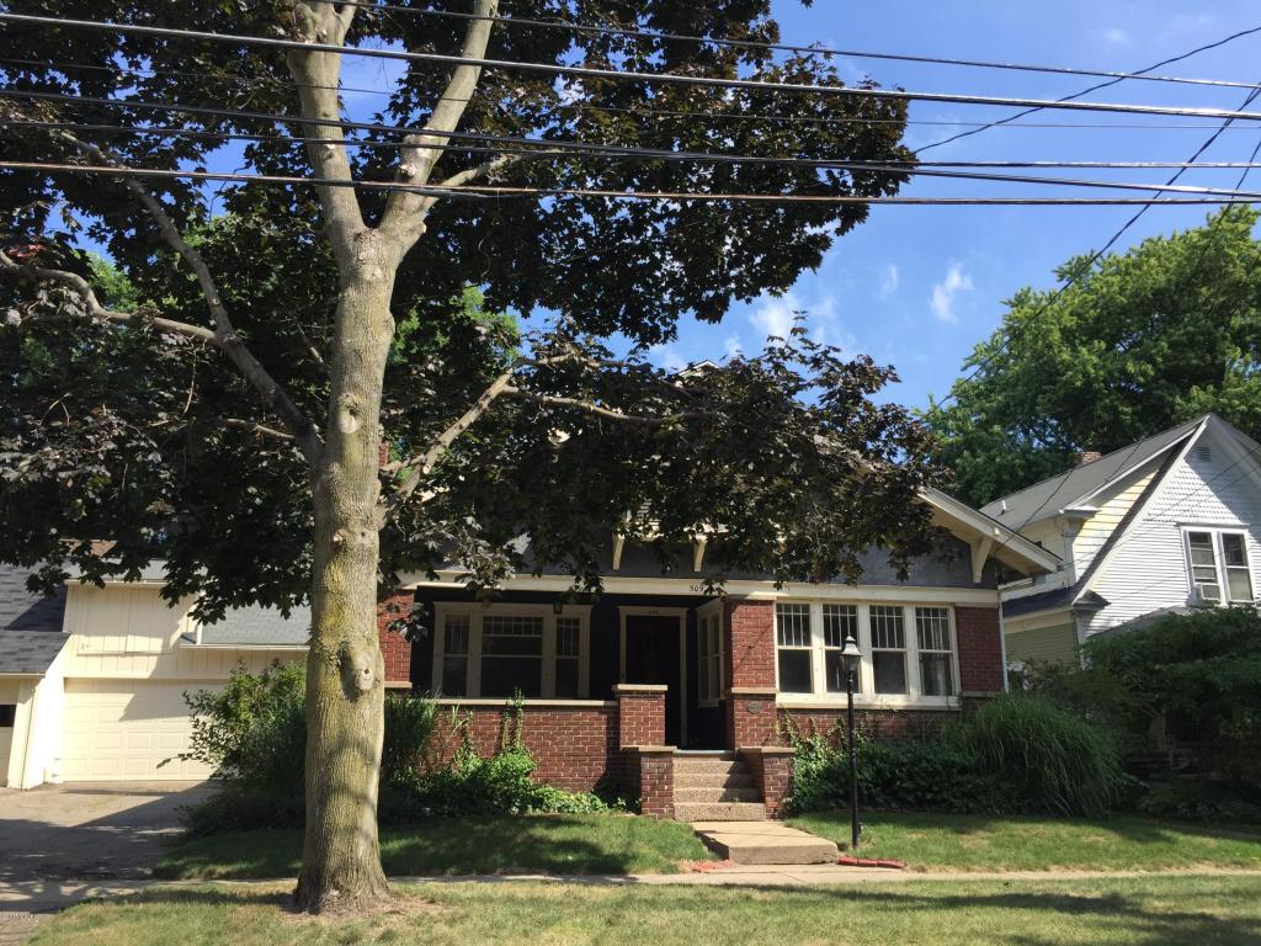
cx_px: 630
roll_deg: -1.2
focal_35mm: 29
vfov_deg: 48.2
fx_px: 1056
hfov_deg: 61.7
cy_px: 473
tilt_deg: +12.7
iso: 32
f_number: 2.2
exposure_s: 1/964
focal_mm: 4.15
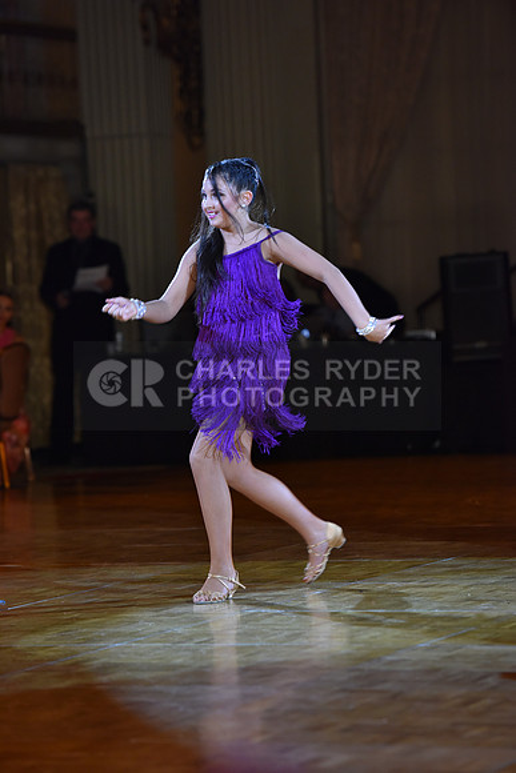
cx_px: 258
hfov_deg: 9.5
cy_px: 386
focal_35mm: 145
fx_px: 3115
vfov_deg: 14.2
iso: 1600
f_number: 3.5
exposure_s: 1/250
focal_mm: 145
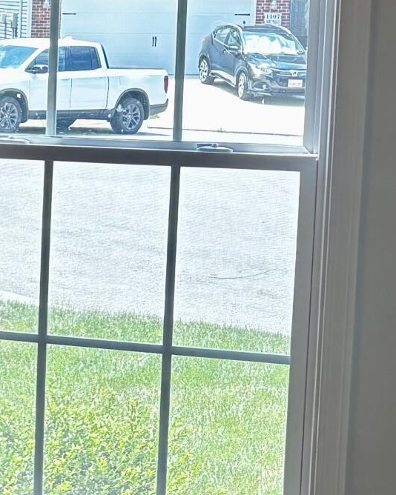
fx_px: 1671
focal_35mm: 114
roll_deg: -0.5
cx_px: -393
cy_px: 154
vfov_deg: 16.8
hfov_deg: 12.0
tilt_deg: -6.3
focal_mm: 5.96
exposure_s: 1/120
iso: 40
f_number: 1.6
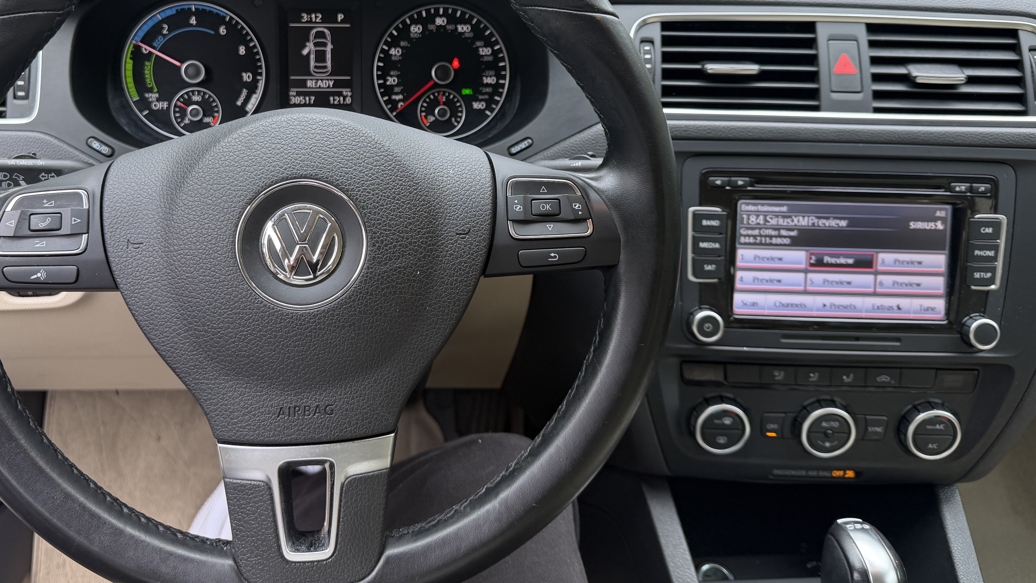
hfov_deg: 59.1
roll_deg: -2.0
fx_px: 907
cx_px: 431
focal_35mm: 33
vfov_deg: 35.1
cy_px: 170
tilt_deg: -24.0
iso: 64
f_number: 1.78
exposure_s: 1/121
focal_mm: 6.76
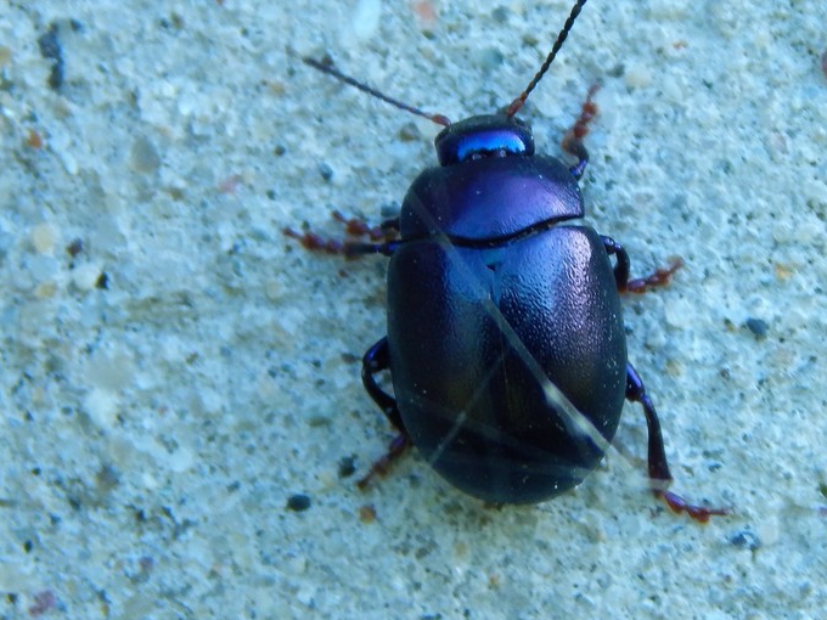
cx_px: 511
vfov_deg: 8.4
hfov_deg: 11.2
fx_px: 4229
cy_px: 272
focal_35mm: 177
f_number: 4.9
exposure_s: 1/100
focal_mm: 25.3
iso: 125
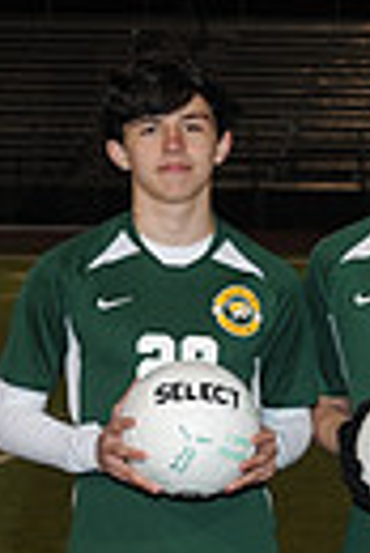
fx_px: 4259
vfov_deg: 7.4
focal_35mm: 277
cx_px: 1119
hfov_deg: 4.7
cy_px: 544
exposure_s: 1/80
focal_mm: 62
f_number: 7.1
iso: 640
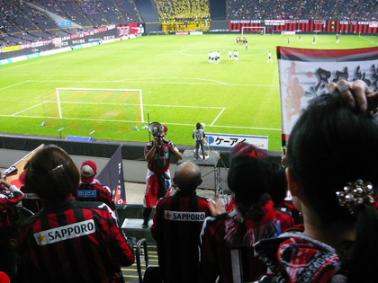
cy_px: 142
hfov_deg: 55.4
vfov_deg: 42.9
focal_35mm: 33
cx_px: 189
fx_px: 360
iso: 400
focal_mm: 5.5
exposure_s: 1/25
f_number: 2.8
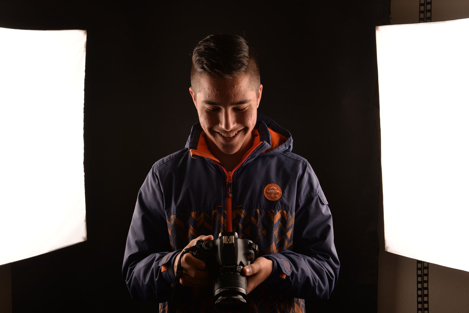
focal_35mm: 48
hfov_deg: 41.1
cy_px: 156
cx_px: 234
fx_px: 626
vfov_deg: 28.1
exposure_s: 1/125
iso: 100
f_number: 11
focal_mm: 48
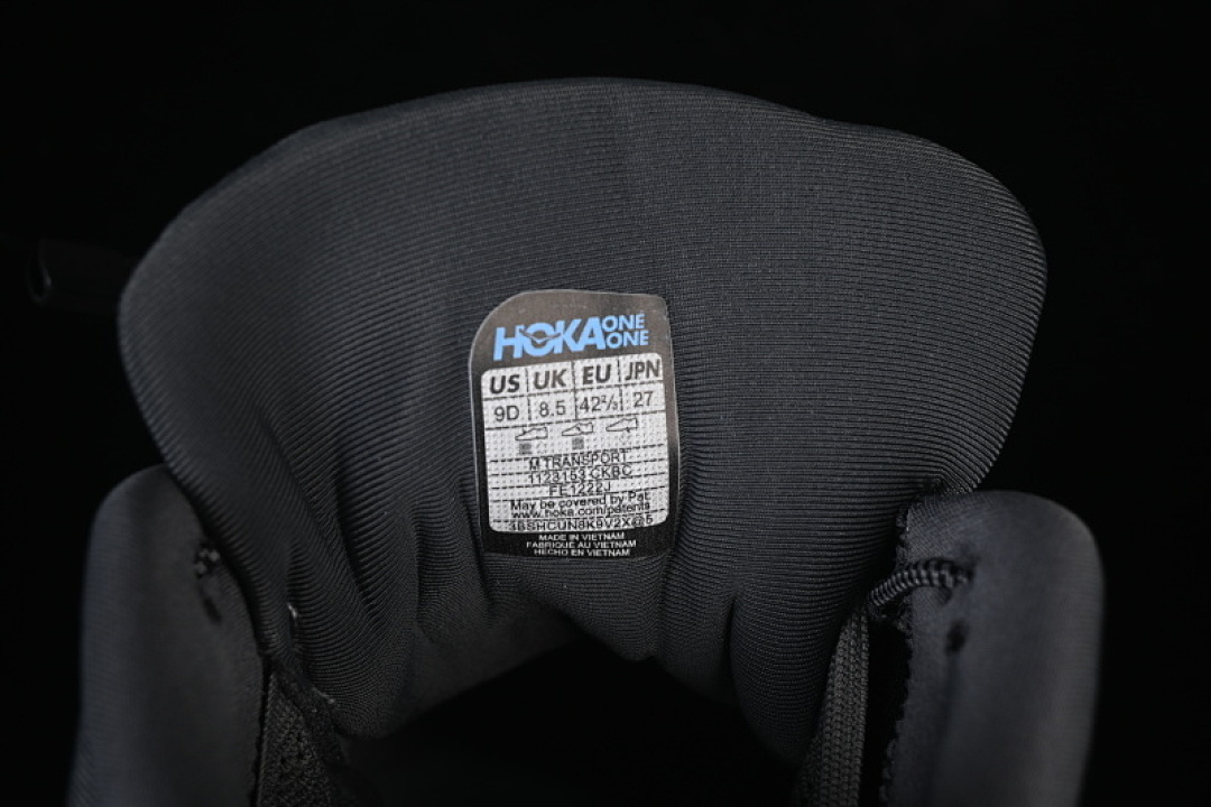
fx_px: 2523
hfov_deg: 27.0
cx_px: 606
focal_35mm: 75
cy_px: 404
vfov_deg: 18.2
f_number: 8
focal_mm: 50
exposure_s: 1/60
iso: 160
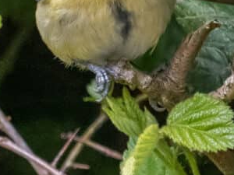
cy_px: -60
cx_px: 76
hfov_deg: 0.9
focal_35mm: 2246
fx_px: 15183
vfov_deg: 0.7
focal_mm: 210
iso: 2500
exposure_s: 1/1600
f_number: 4.5
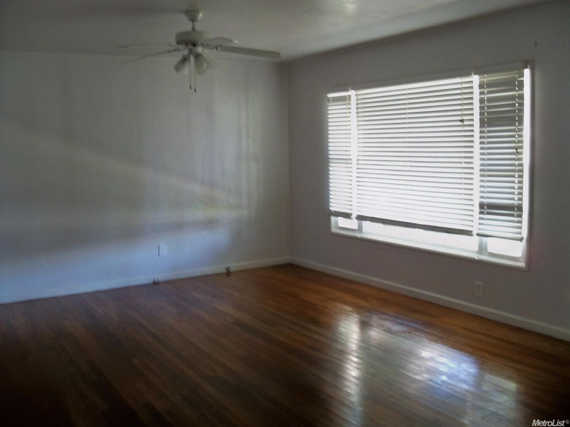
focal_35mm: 35
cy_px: 214
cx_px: 285
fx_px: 576
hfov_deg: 52.6
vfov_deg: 40.7
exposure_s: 1/10
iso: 400
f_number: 3.5
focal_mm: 6.2
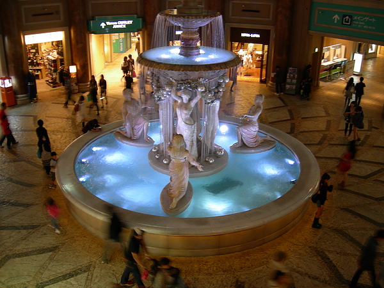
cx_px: 192
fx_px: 399
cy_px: 144
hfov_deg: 51.4
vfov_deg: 39.7
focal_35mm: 36
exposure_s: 1/5.5
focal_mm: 7.5
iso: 64
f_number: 2.7
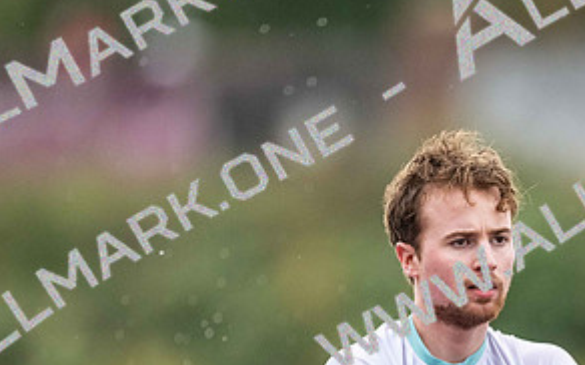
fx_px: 19388
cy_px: 374
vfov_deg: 1.1
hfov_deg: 1.7
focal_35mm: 1217
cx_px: 563
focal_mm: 600
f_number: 4
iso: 4500
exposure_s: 1/2500
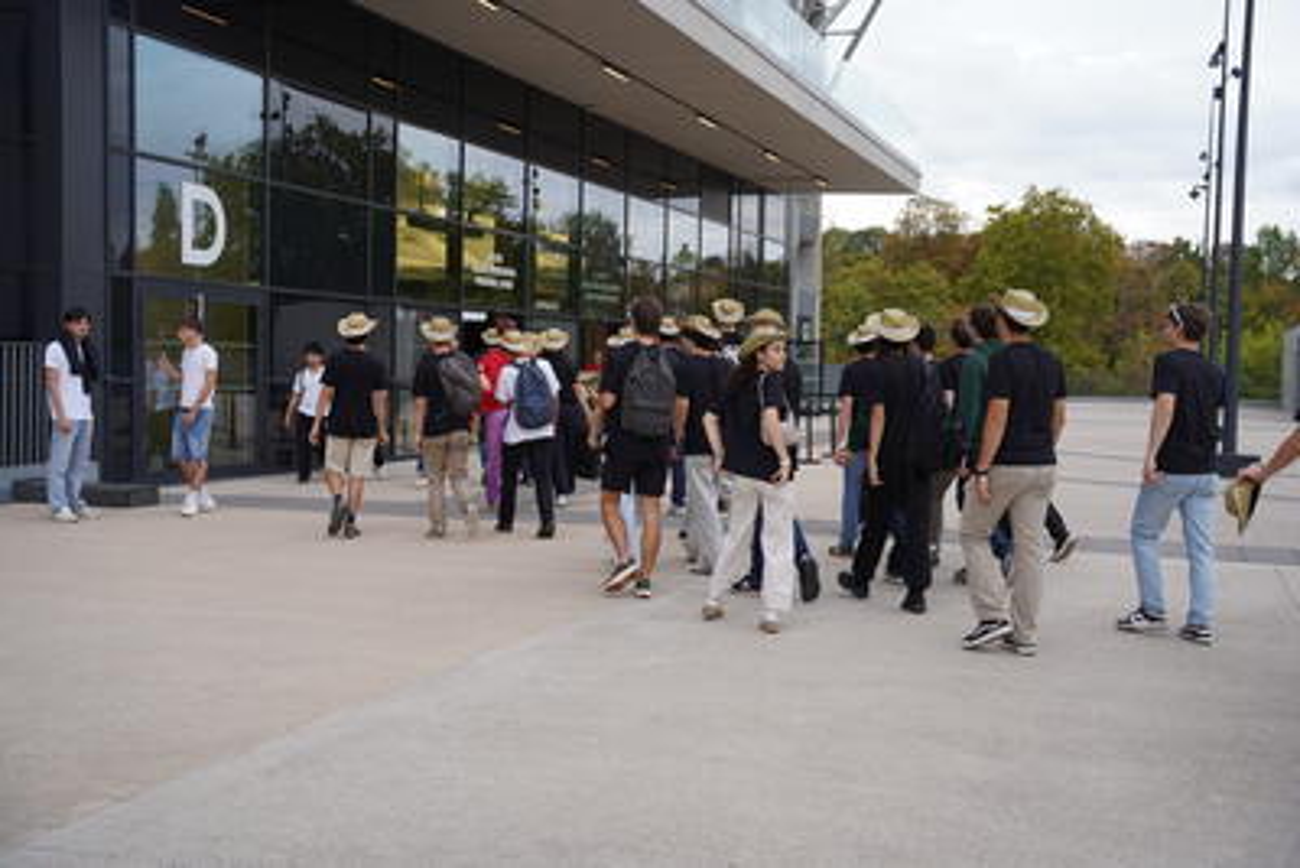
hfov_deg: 47.0
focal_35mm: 41
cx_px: 650
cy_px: 434
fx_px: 1495
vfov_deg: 32.4
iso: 320
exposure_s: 1/100
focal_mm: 41.4
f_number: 4
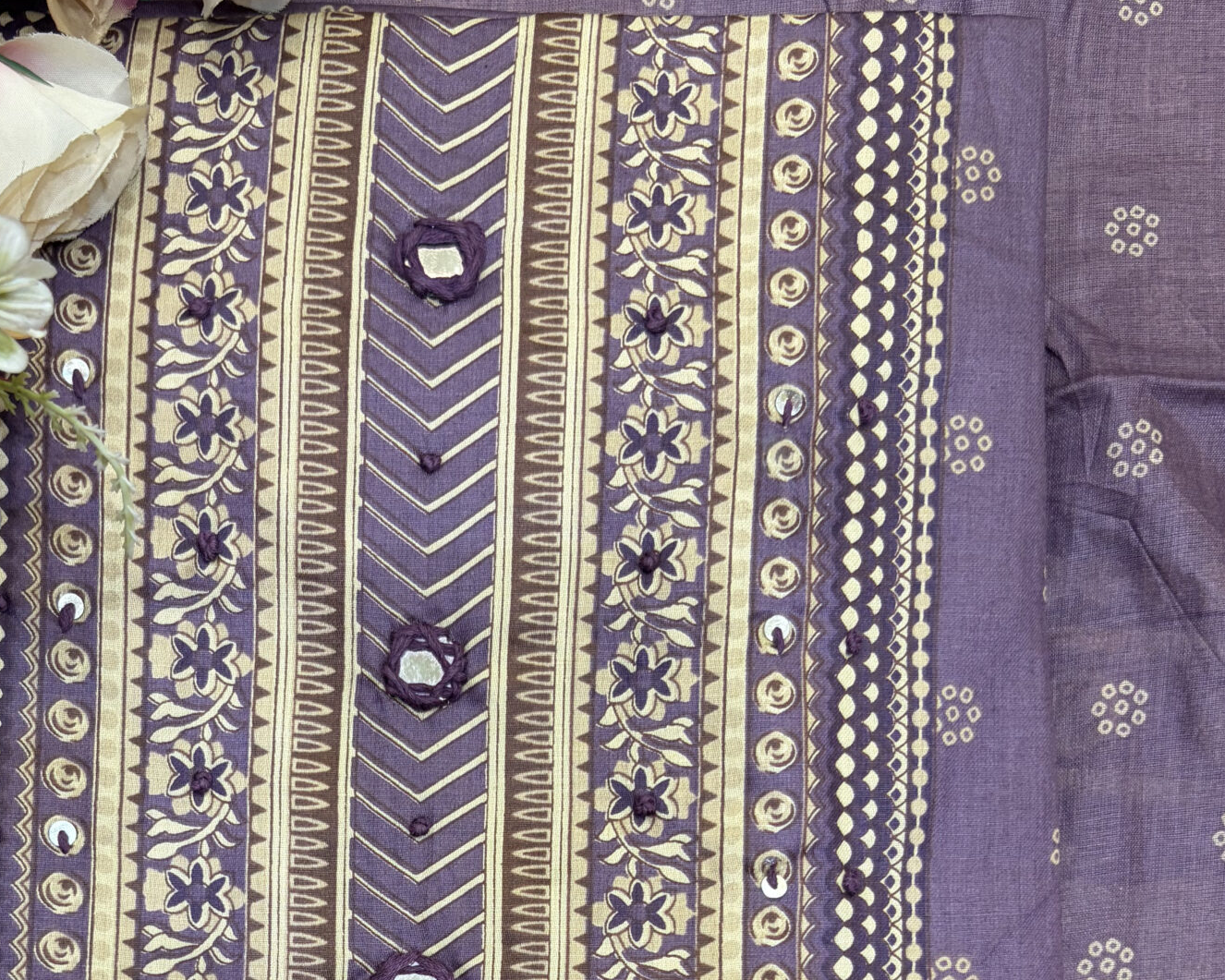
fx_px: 1777
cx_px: 430
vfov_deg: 28.8
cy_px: 995
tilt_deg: -84.7
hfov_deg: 37.7
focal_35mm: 49
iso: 80
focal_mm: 5.96
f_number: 1.6
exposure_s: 1/50
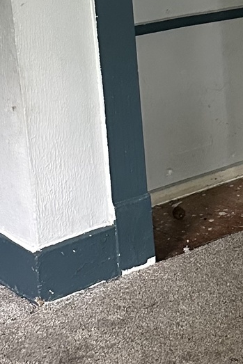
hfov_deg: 11.8
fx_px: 1113
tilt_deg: -16.4
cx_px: 384
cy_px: 112
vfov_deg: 18.5
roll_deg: -0.1
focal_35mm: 110
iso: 640
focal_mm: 6.86
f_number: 1.78
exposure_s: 1/60
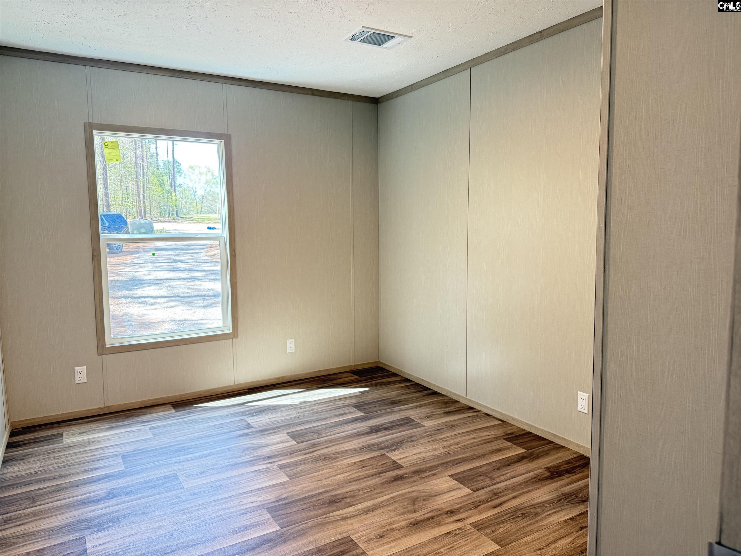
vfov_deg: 56.8
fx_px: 514
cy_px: 278
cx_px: 370
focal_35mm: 24
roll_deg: +0.3
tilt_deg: -5.4
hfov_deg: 71.6
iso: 320
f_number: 1.78
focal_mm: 6.76
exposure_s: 1/60
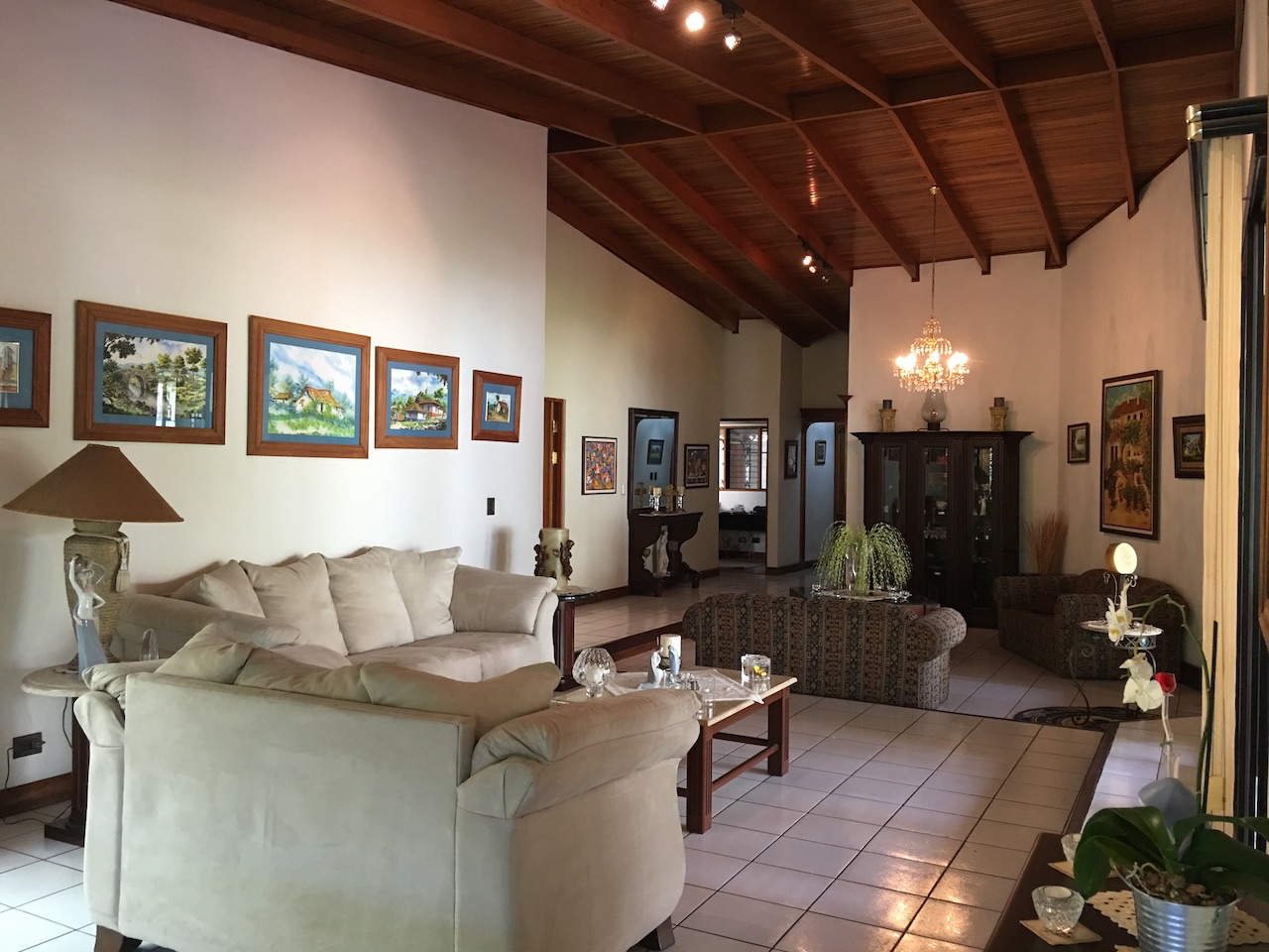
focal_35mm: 29
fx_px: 1063
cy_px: 476
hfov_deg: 61.7
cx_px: 634
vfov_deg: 48.2
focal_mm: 4.15
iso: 80
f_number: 2.2
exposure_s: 1/15
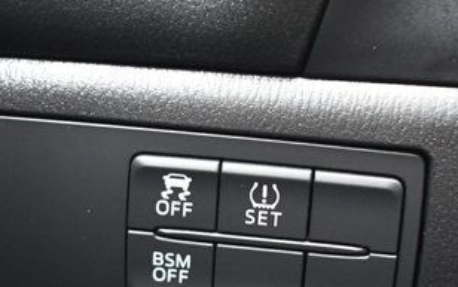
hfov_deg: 19.3
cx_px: 217
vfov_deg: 12.1
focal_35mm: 108
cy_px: 190
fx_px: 1349
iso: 3200
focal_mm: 34
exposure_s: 1/80
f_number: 4.5
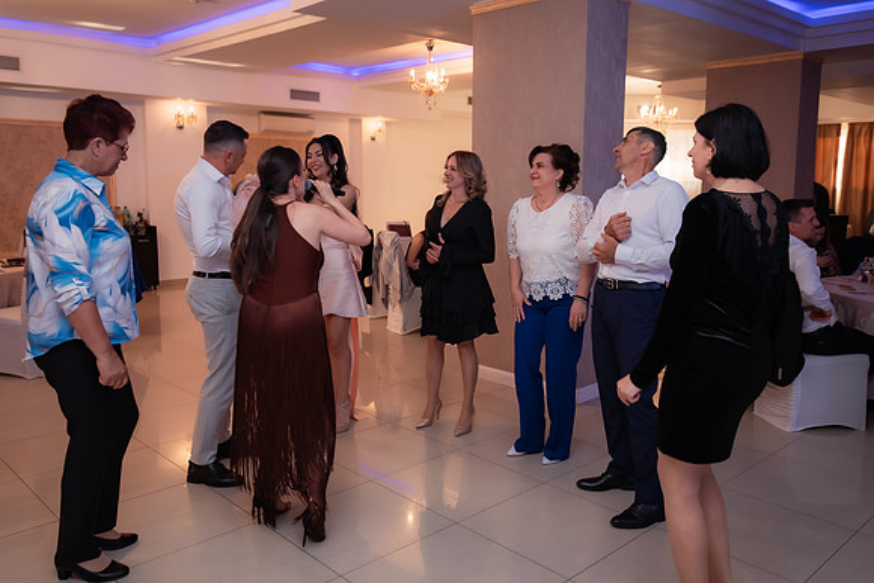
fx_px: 747
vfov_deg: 42.6
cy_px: 263
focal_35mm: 31
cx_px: 462
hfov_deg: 60.6
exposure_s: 1/200
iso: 1600
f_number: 2.8
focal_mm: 28
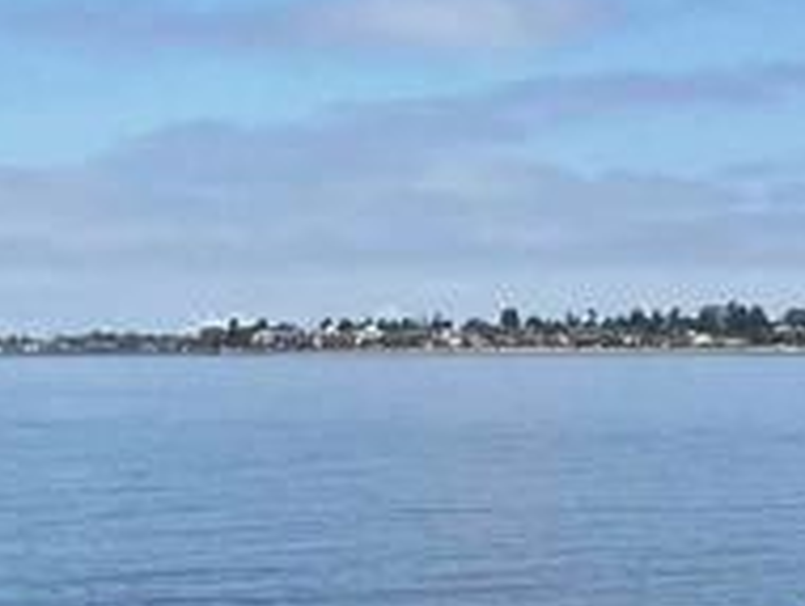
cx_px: -729
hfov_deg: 12.6
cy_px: -21
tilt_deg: +5.4
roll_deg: +1.2
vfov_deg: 10.5
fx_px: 3260
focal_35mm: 140
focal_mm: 5.7
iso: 50
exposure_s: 1/4630
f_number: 1.5
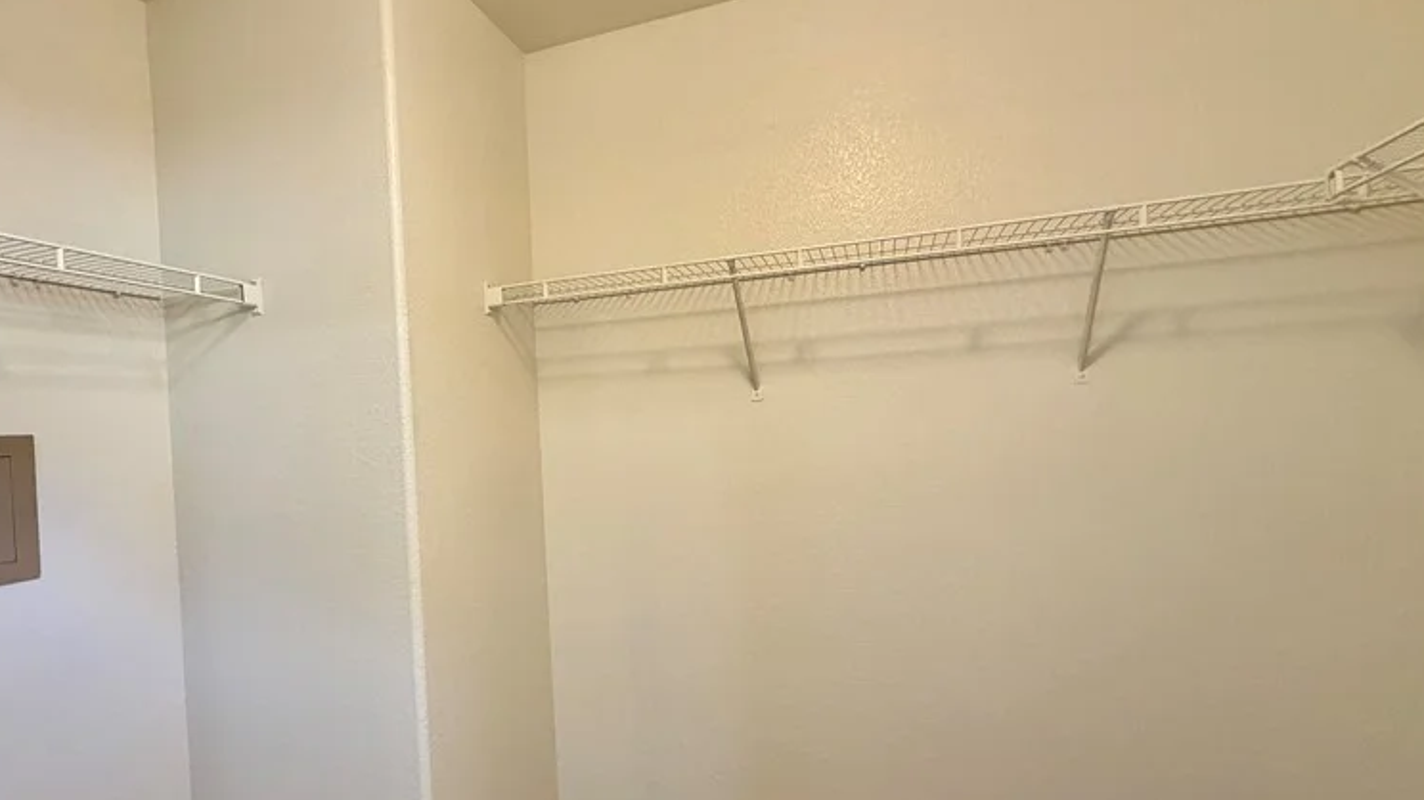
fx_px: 793
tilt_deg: -1.8
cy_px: 448
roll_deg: +2.5
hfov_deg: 82.3
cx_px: 534
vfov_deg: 53.4
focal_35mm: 21
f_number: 2.2
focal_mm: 2.22
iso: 200
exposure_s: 1/60
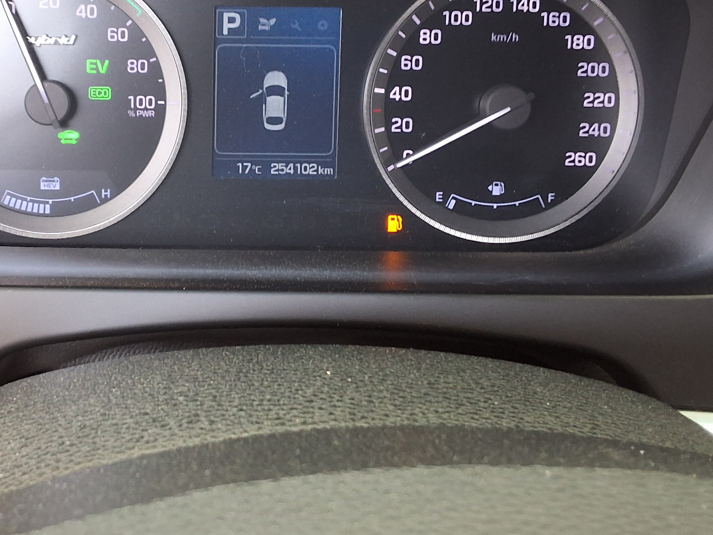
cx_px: 197
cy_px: 134
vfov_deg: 29.2
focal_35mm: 49
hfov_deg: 38.1
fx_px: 1009
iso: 200
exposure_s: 1/24
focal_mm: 2.91
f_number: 1.9
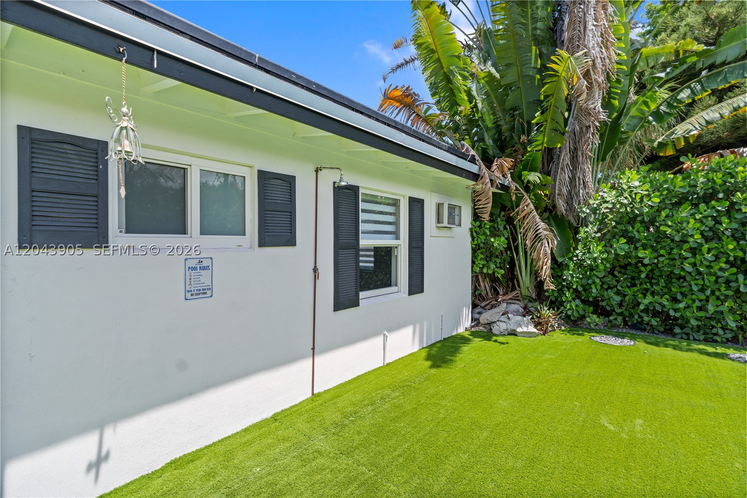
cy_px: 249
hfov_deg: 96.7
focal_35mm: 16
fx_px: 332
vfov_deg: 73.7
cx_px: 374
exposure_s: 1/60
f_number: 5
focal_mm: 16
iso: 100
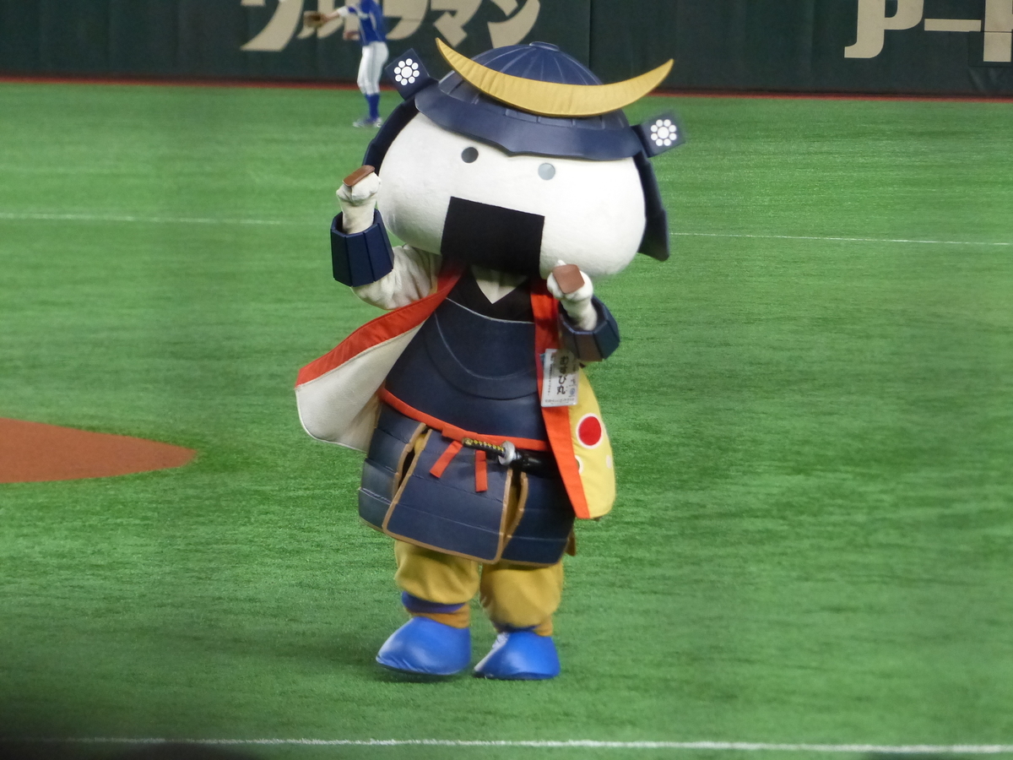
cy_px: 380
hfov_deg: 6.8
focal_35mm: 290
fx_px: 8487
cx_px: 506
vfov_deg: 5.1
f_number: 2.8
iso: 800
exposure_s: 1/400
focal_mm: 52.3
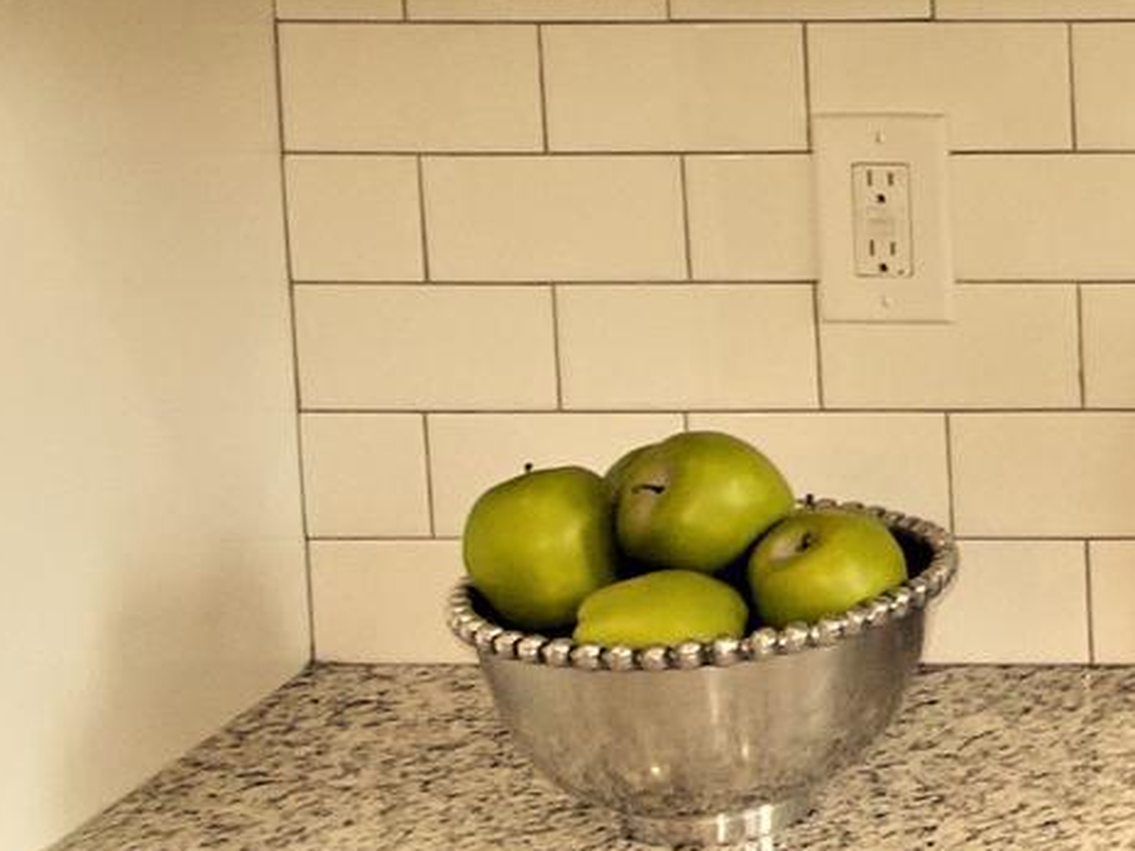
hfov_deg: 15.8
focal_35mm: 106
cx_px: 2060
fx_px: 3476
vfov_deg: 13.7
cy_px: -94
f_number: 3.5
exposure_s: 1/40
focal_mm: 4.1
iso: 80
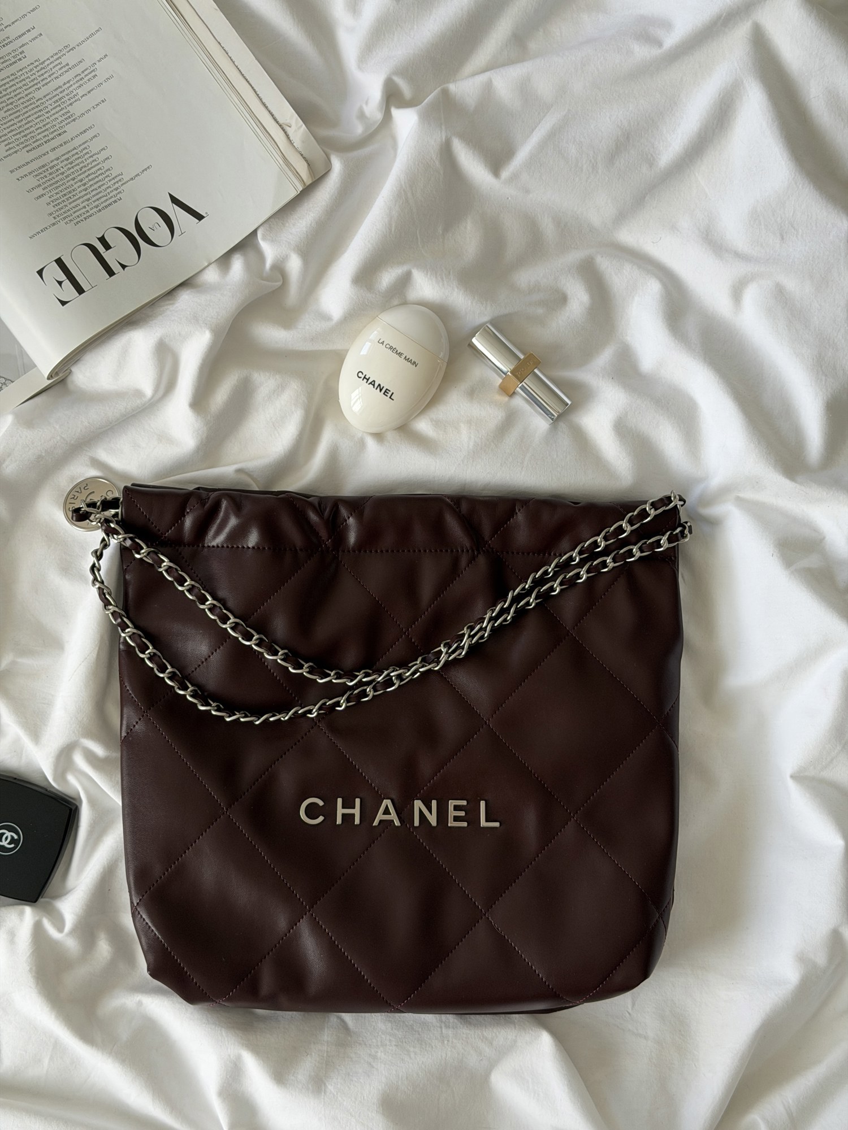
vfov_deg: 39.7
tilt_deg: -88.4
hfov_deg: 30.3
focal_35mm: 48
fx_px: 1568
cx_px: 424
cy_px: 565
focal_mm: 6.76
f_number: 1.78
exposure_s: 1/284
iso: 64
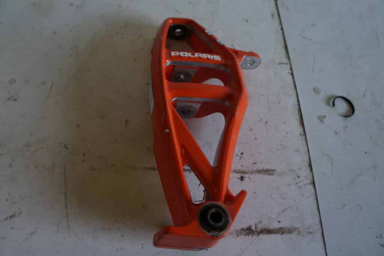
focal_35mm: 27
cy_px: 128
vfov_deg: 47.9
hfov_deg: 67.4
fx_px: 288
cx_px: 192
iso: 250
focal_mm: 18
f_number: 4.5
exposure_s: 1/60
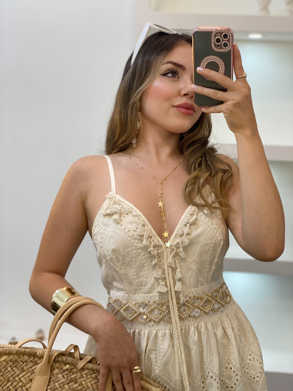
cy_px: 196
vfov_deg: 36.8
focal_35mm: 52
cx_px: 146
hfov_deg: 28.0
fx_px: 587
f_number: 2
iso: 100
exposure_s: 1/100
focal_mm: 6
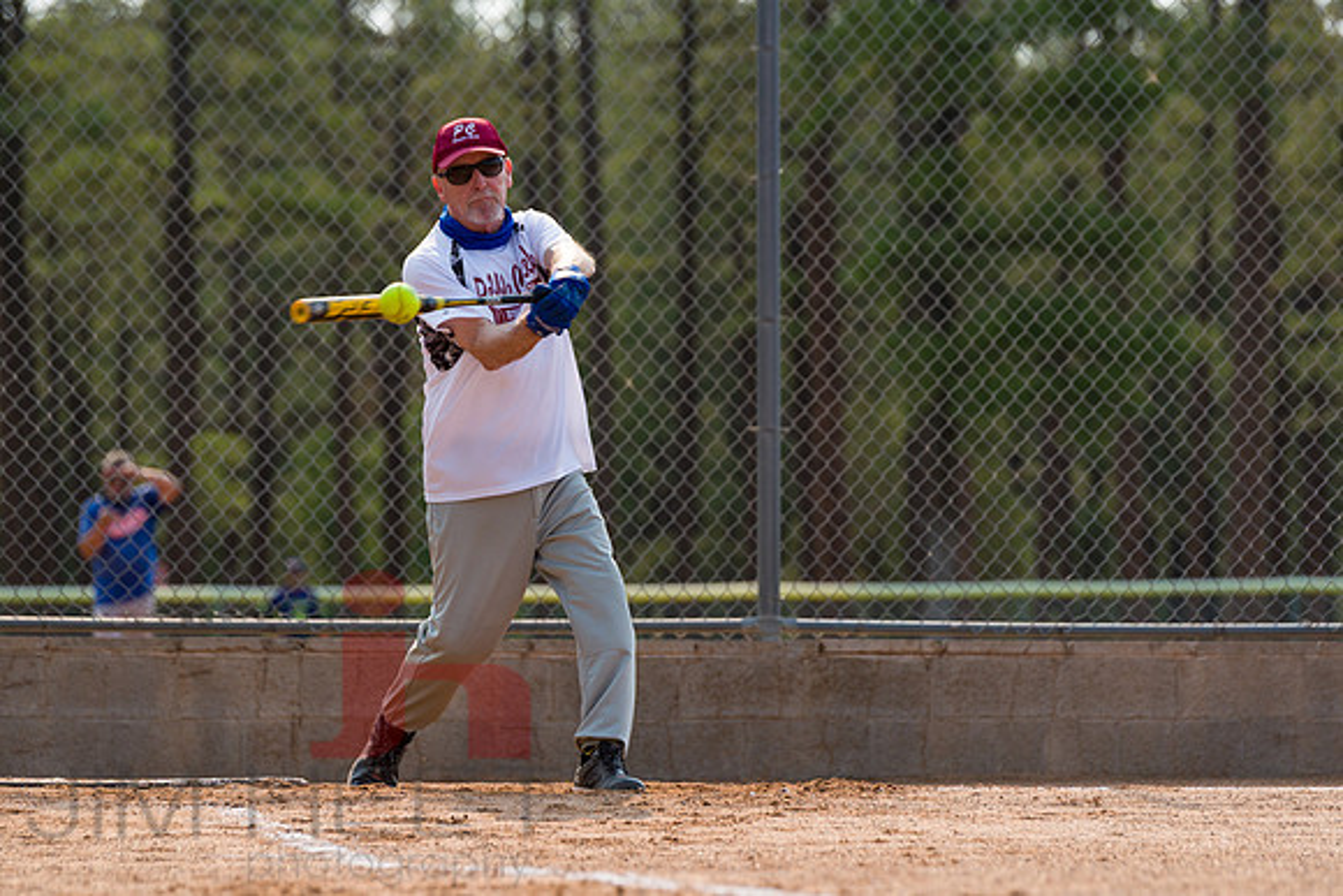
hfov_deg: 5.8
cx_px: 672
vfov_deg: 3.8
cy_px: 448
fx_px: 13358
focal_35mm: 358
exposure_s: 1/1000
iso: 800
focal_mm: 350
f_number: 9
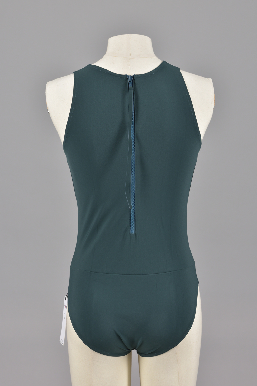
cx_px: 128
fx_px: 706
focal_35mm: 66
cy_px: 193
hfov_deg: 20.6
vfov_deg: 30.5
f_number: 11
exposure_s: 1/125
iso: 64
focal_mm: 66
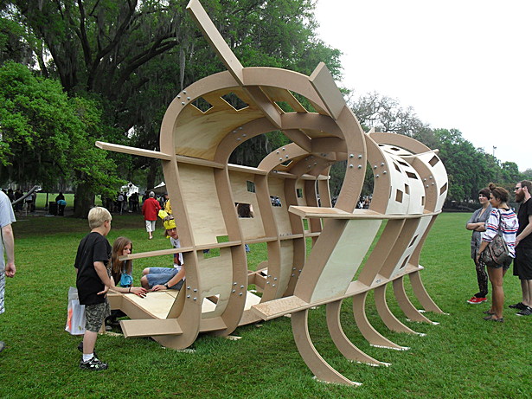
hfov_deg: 52.6
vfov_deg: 40.7
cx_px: 266
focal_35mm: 35
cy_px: 200
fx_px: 538
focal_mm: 6.3
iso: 100
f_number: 3.2
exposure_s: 1/250
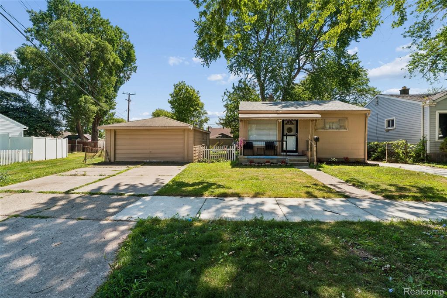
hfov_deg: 93.6
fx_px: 210
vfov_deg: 70.8
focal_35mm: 17
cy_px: 149
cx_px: 224
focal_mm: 16.9
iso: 100
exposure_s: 1/20
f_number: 22
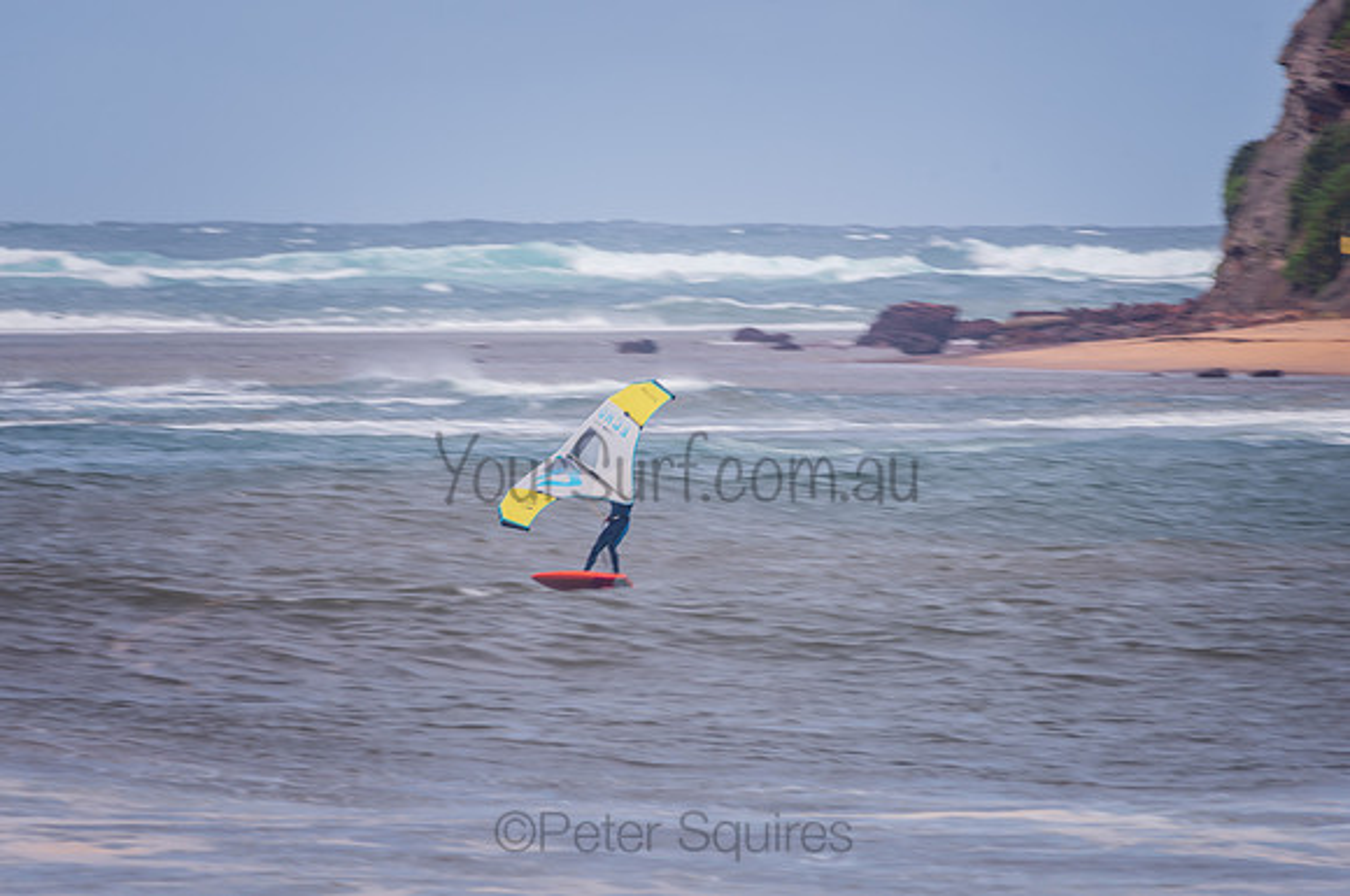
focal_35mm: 614
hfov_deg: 3.4
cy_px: 542
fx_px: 22993
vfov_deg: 2.2
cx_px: 528
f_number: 9
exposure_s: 1/30
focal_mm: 500
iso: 31
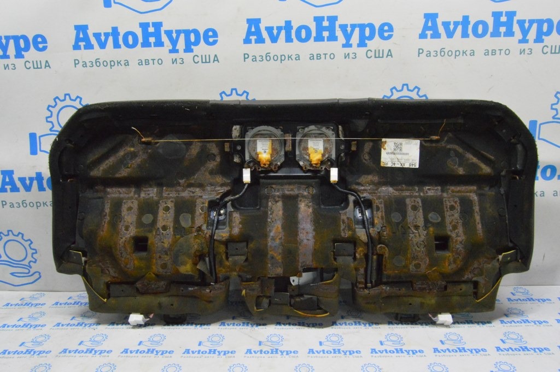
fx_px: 420
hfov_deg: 67.4
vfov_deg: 47.9
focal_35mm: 27
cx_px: 280
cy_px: 186
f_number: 20
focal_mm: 18
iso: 6400
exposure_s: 1/20
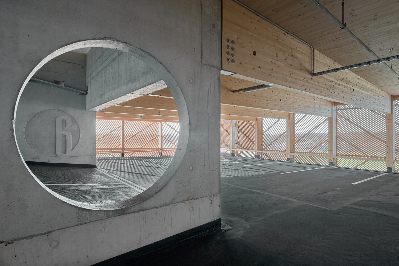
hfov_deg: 86.9
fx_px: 211
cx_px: 200
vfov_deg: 64.6
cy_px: 133
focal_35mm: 19
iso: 64
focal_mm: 19
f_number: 10
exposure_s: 1/4
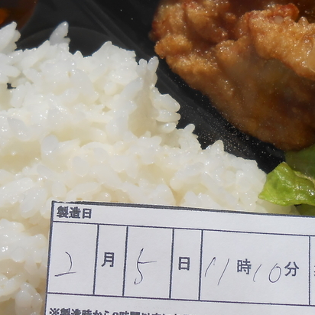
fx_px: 690
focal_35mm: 67
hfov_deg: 25.7
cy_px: 109
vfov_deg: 25.6
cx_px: 167
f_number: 3.5
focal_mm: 4.6
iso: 80
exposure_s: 1/2000
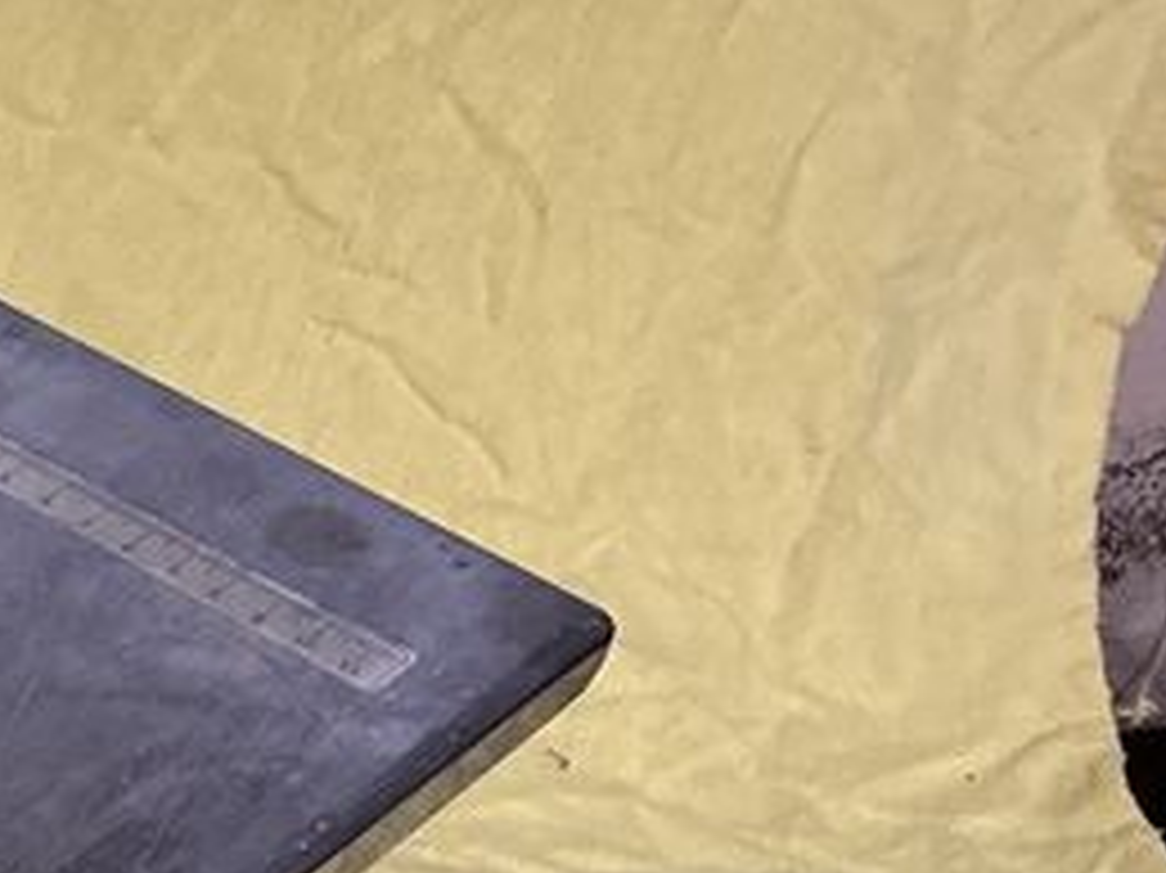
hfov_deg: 15.2
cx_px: -941
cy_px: 1282
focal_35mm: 112
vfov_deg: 12.6
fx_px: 3771
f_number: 1.8
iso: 125
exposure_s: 1/60
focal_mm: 3
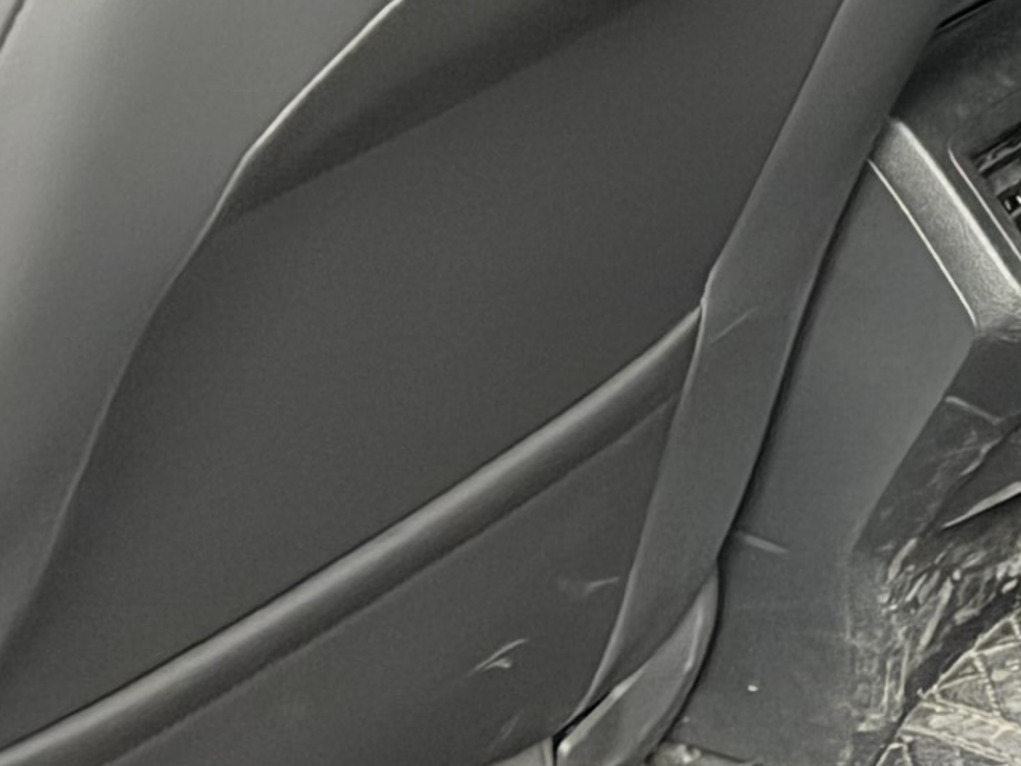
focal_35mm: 132
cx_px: 1549
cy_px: 237
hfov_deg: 14.0
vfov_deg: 11.2
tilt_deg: -24.0
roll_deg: -3.6
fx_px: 3894
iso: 1600
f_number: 1.78
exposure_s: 1/19
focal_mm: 6.76
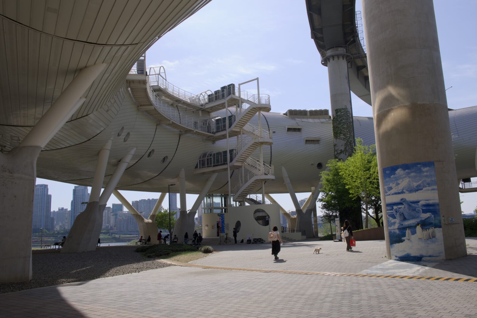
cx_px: 238
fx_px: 384
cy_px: 159
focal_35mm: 29
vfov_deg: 45.0
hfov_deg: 63.7
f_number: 10
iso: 200
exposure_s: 1/220
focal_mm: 19.6
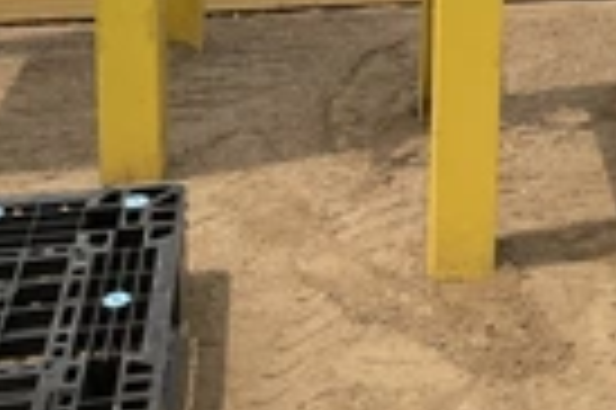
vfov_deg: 14.2
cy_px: -248
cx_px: 679
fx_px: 1504
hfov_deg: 21.9
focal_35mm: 88
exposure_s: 1/1848
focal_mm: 3
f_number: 1.8
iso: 25
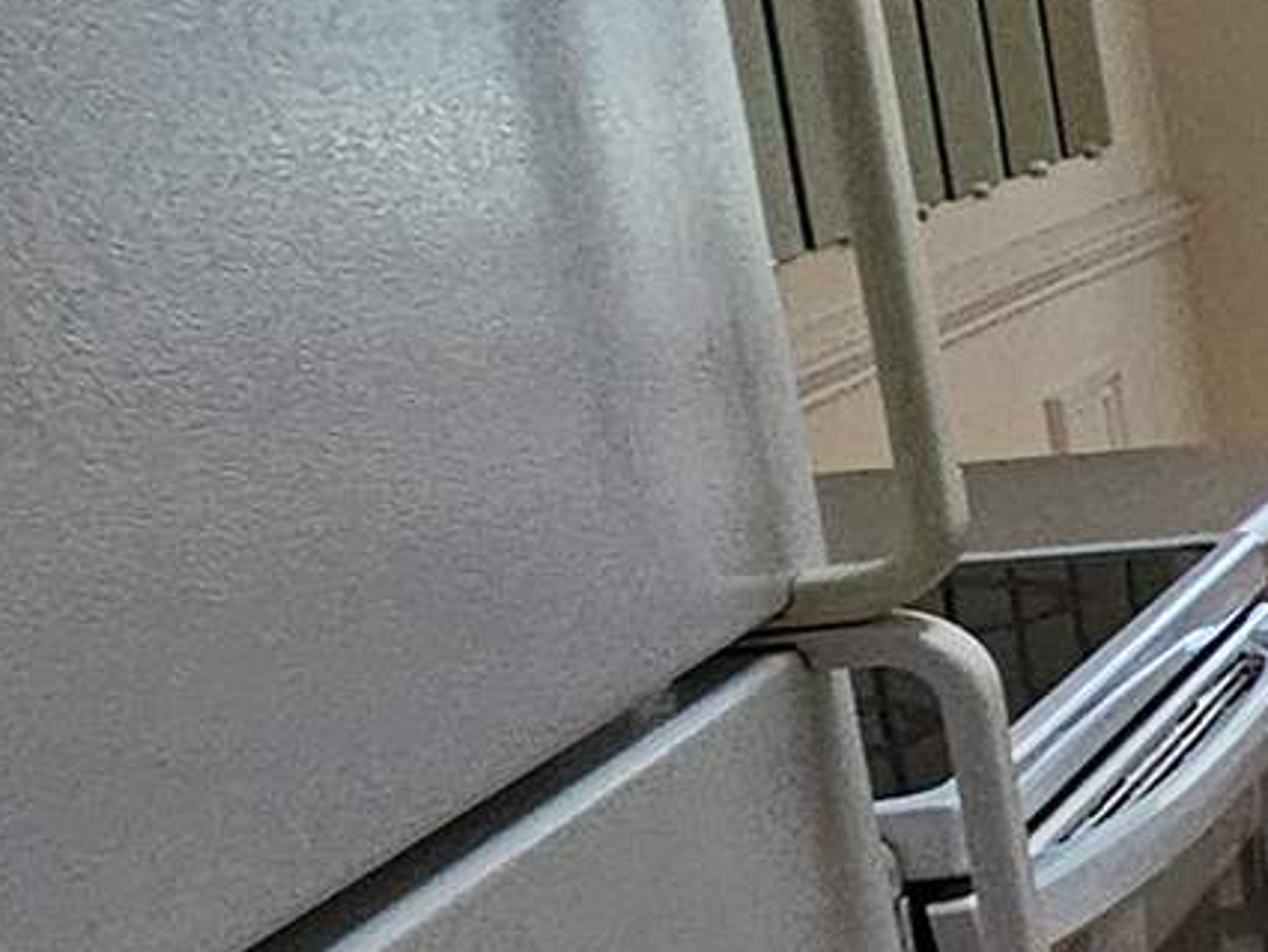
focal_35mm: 94
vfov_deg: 15.7
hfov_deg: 11.7
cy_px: 528
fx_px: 3444
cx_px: 3732
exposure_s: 1/120
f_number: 2.2
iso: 80
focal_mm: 2.2
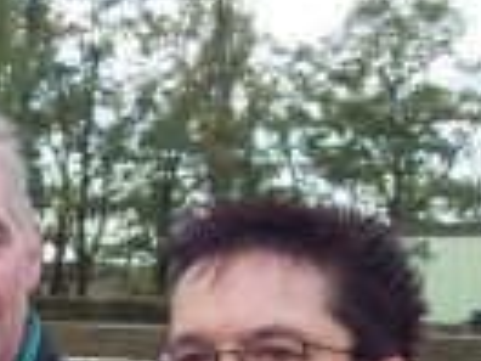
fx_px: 2182
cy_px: 463
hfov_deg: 12.2
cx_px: -164
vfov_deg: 9.3
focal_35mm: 157
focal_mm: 10.7
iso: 100
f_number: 4
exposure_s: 1/125
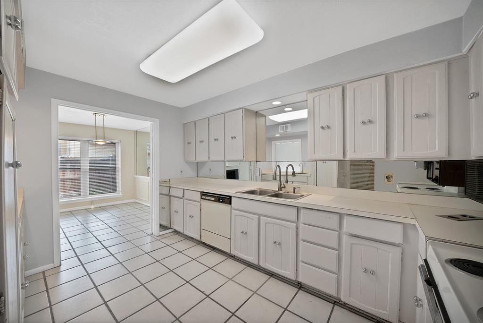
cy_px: 162
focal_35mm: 12
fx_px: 161
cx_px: 242
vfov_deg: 90.1
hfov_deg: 112.6
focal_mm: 12
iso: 640
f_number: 9
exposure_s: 1/8
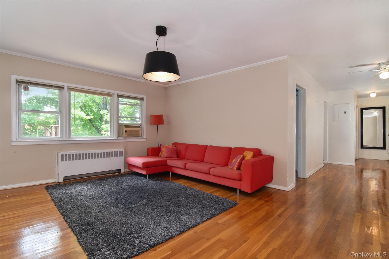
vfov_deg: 72.0
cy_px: 130
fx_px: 178
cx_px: 194
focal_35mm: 16
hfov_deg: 95.0
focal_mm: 11
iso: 640
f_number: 8
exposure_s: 1/50
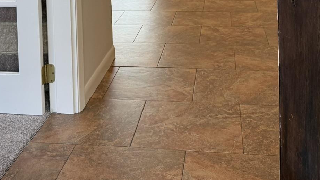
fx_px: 492
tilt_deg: -4.6
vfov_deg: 18.8
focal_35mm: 58
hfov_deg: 36.0
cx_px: 139
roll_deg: +1.6
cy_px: -70
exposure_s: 1/120
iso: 160
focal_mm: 6.76
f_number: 1.78
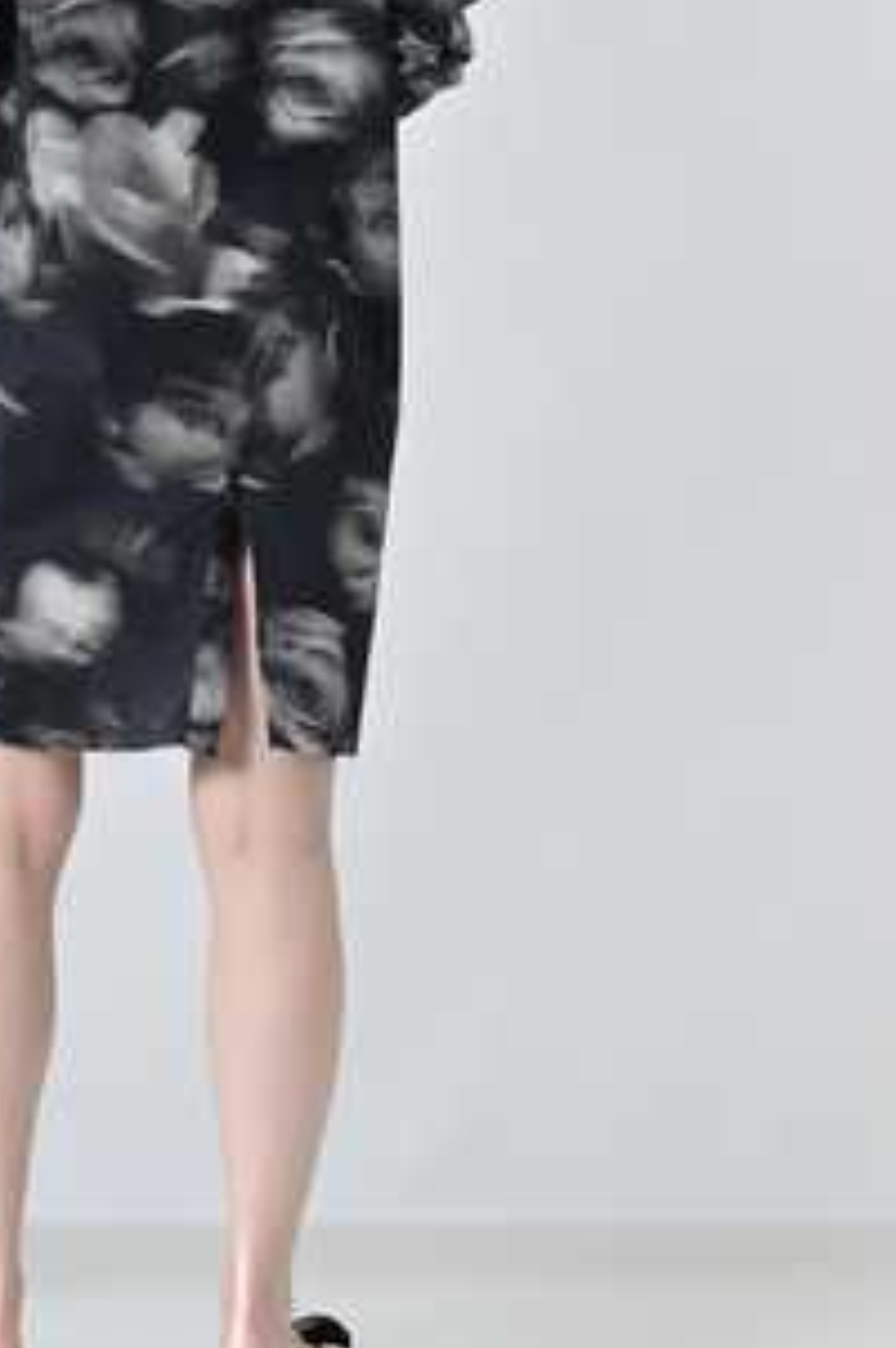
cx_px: 143
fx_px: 4640
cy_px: 325
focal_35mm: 124
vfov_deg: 16.4
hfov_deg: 11.0
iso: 200
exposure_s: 1/160
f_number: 8
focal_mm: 71
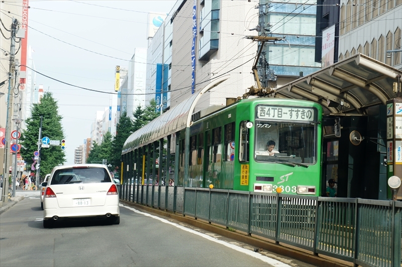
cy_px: 134
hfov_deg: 24.6
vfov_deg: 16.5
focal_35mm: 82
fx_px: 920
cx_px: 201
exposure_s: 1/125
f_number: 8
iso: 200
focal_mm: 55
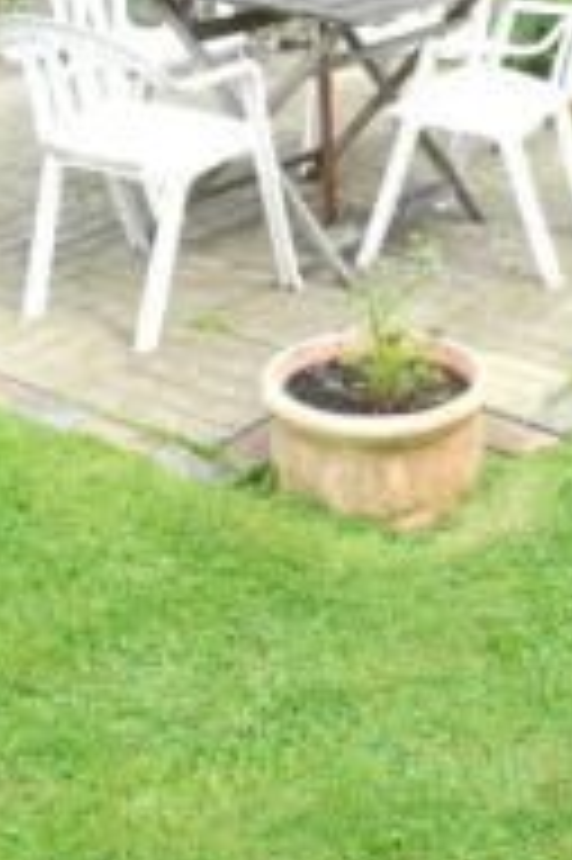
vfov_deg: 22.2
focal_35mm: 89
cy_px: 34
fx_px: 2125
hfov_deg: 14.9
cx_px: 646
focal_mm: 6
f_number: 2.8
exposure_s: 1/200
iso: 100
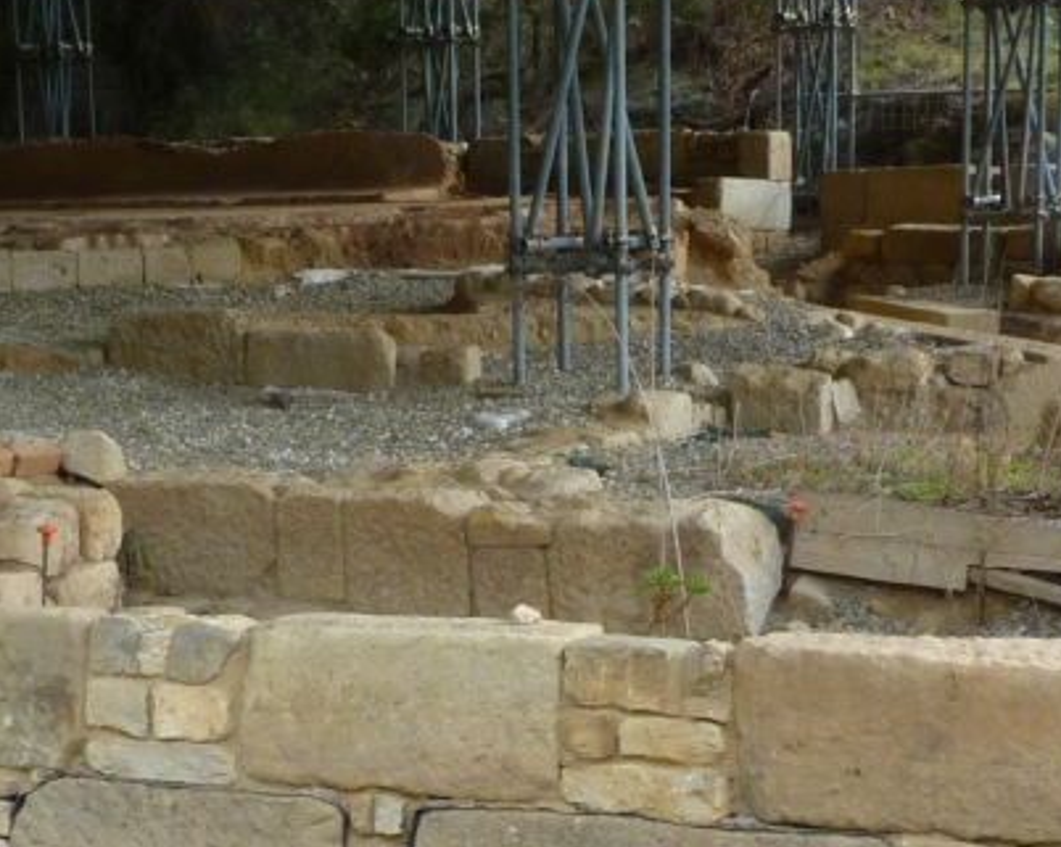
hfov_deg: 22.8
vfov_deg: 17.8
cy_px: 850
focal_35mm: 84
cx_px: 501
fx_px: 2636
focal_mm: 4.8
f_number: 8
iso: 80
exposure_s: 1/25
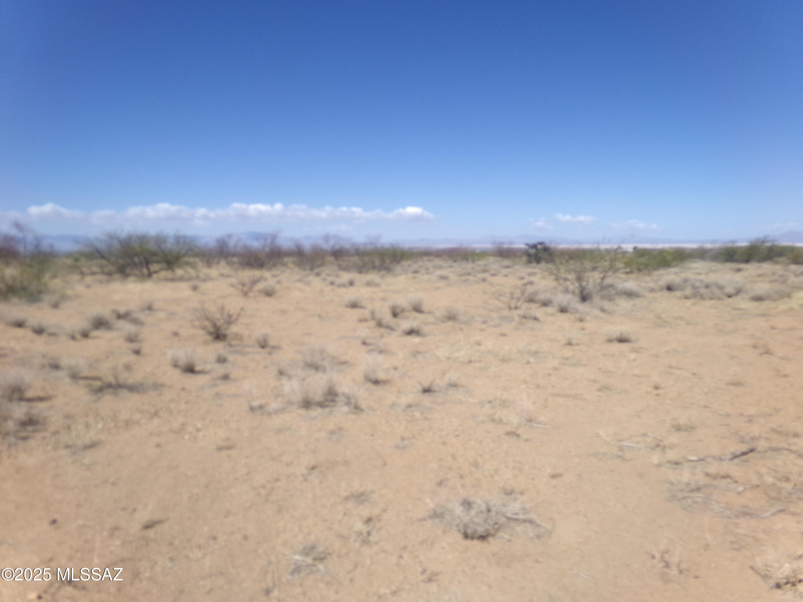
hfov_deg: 71.6
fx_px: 557
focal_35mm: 24
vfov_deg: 56.8
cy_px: 301
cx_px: 402
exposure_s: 1/140
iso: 100
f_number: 11.07
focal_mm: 4.3
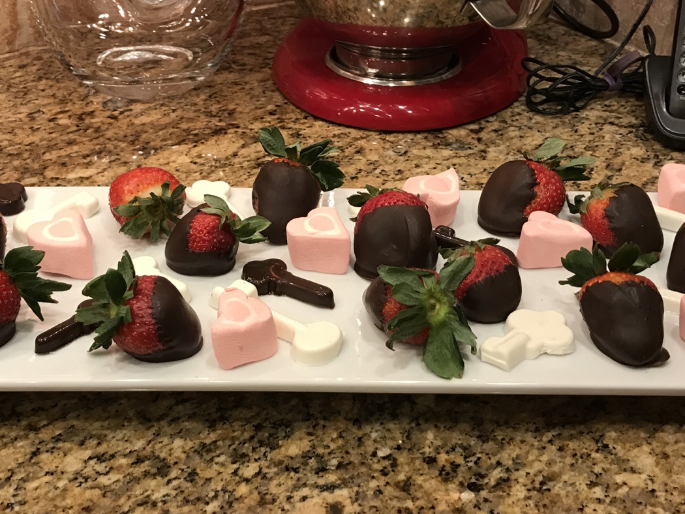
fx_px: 950
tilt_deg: -29.7
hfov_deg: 39.5
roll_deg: -0.5
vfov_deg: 30.2
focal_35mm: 48
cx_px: 288
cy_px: 207
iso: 40
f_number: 1.8
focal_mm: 3.99
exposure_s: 1/20
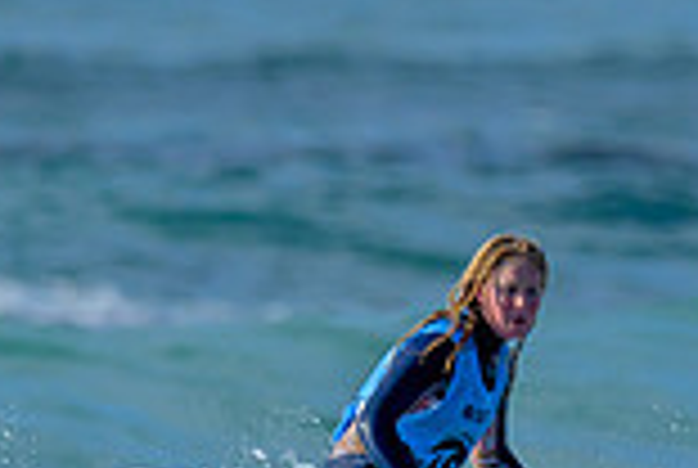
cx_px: 64
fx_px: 79724
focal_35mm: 4104
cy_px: 636
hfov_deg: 0.5
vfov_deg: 0.3
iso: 280
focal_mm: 800
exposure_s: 1/2000
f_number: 6.3
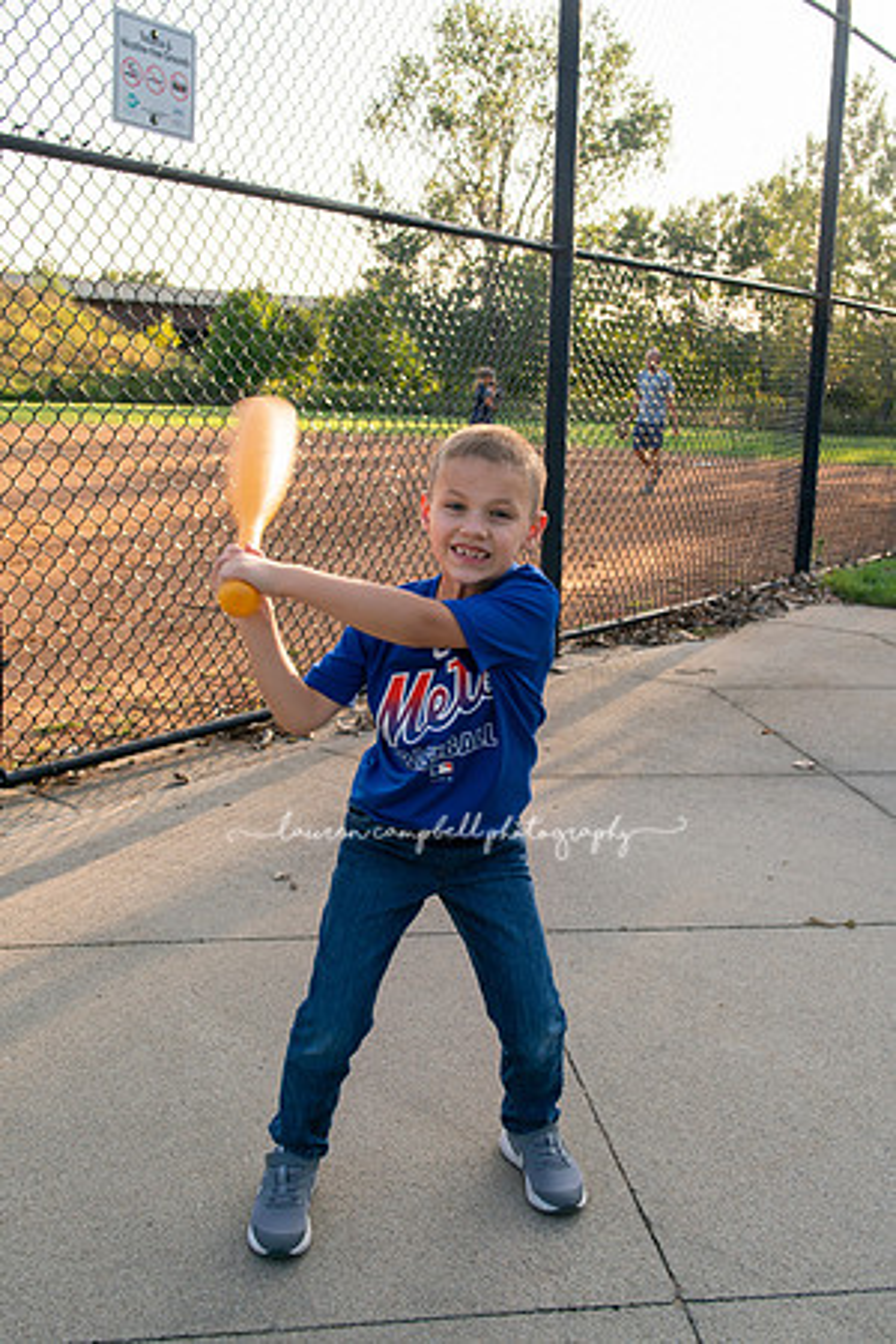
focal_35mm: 35
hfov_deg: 37.9
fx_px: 1307
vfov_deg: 54.4
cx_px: 448
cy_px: 672
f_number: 7.1
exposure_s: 1/250
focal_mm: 35
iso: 400
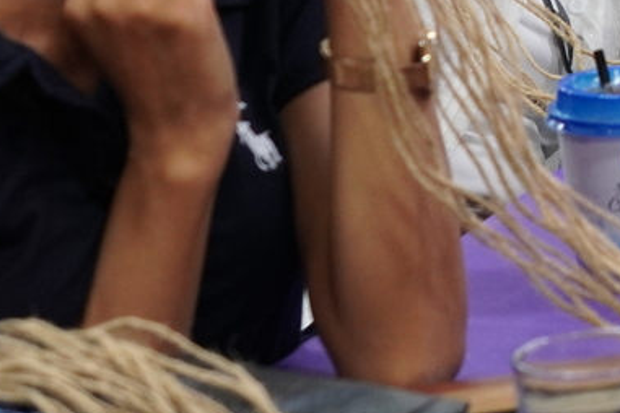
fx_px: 3500
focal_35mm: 203
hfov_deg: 9.5
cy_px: -434
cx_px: 1180
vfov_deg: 6.5
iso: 500
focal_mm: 28.7
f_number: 3.5
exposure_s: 1/50
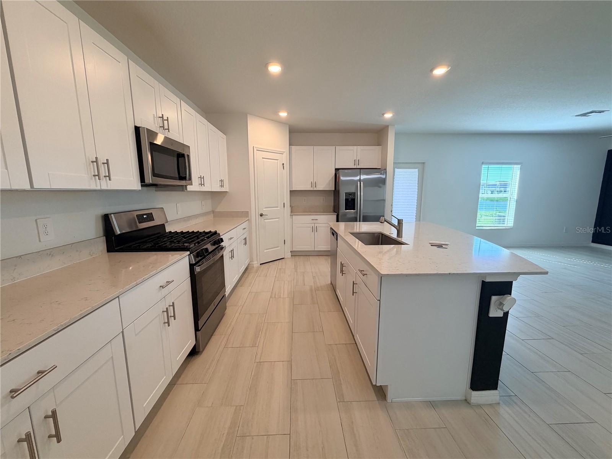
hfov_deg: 102.1
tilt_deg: -8.0
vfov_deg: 85.7
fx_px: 248
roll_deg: +0.9
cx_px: 306
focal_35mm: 14
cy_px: 230
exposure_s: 1/120
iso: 160
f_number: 2.2
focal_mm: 2.22
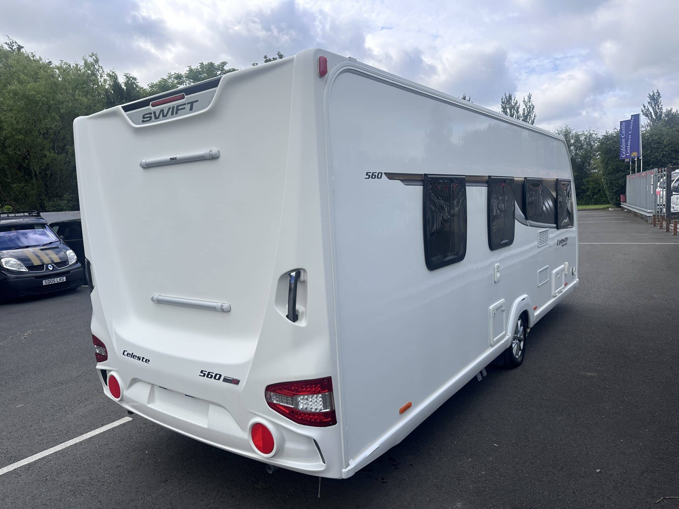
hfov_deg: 71.6
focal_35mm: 24
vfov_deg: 56.8
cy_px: 254
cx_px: 340
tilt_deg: -6.0
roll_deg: +3.7
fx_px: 471
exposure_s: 1/3861
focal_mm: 6.86
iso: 80
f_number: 1.78
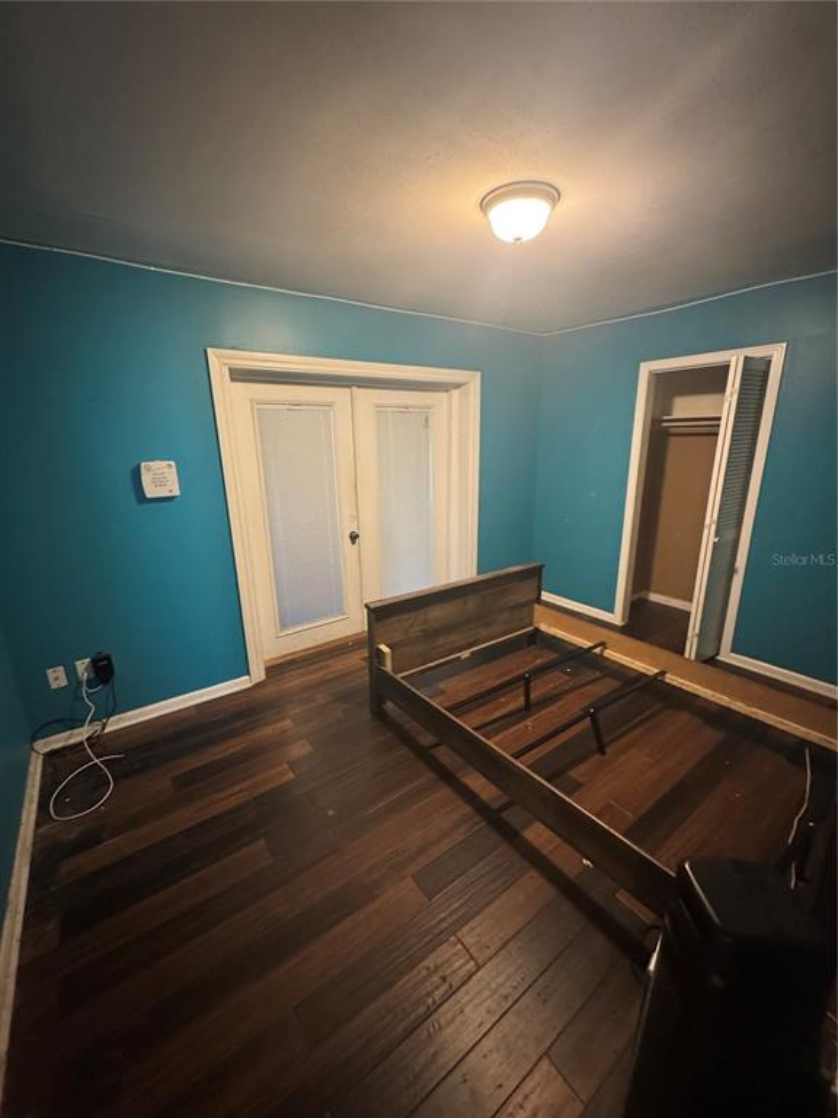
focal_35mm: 14
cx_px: 419
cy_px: 559
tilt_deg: -16.0
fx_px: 452
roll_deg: +1.3
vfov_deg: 102.1
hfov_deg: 85.7
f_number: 2.2
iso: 1000
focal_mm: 2.22
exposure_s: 1/40
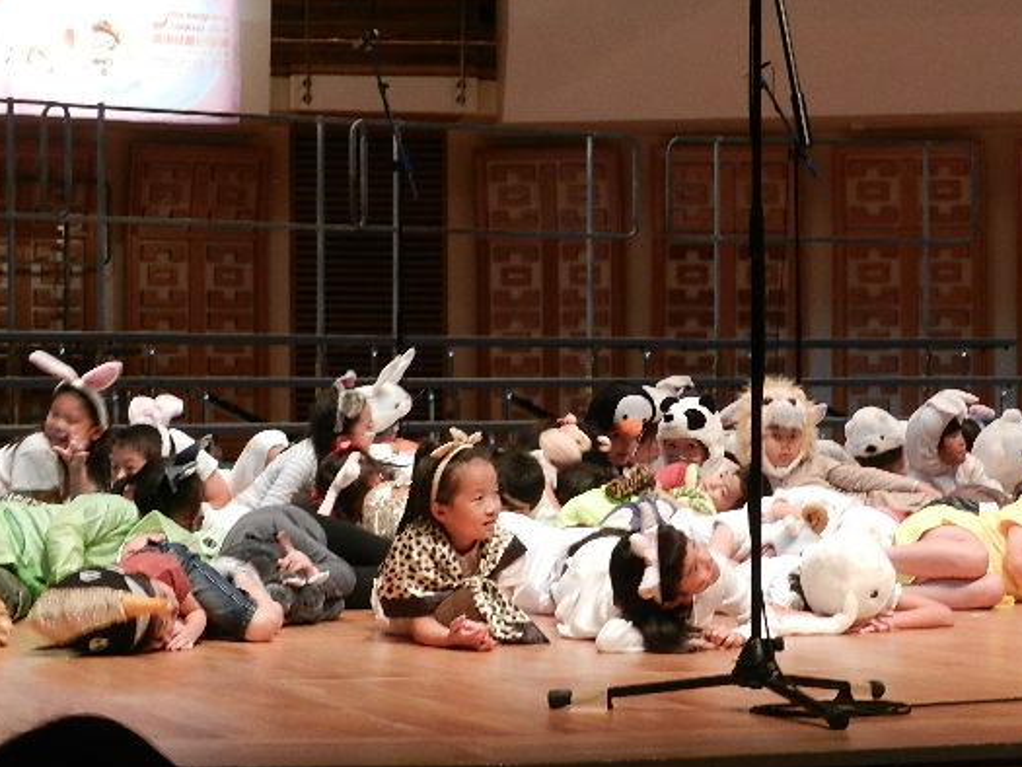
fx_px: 3278
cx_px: 611
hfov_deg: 17.7
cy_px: 419
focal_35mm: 111
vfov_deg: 13.3
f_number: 4.9
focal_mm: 16.3
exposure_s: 1/15
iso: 400
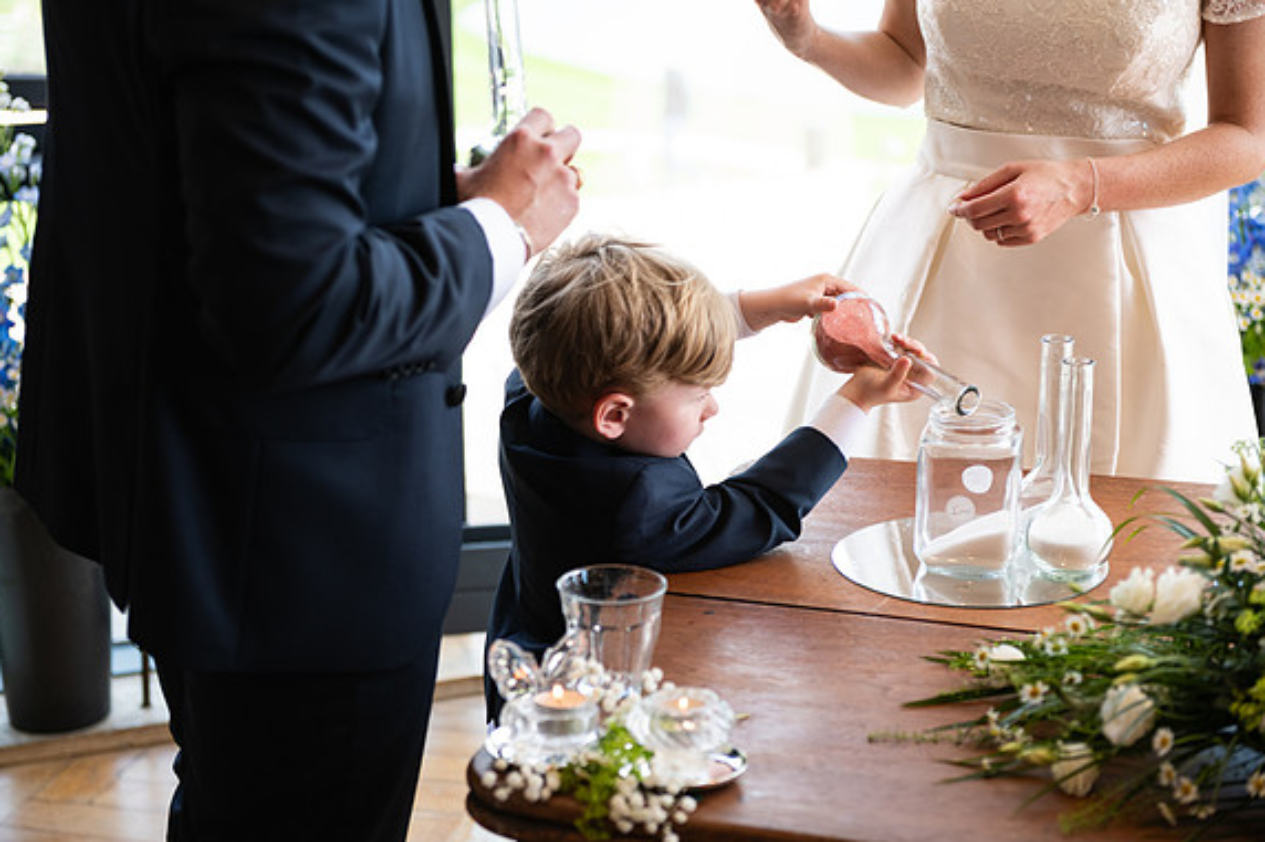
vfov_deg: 19.2
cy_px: 423
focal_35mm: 71
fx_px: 2494
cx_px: 630
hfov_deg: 28.5
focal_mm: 70
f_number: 3.5
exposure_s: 1/160
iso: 320
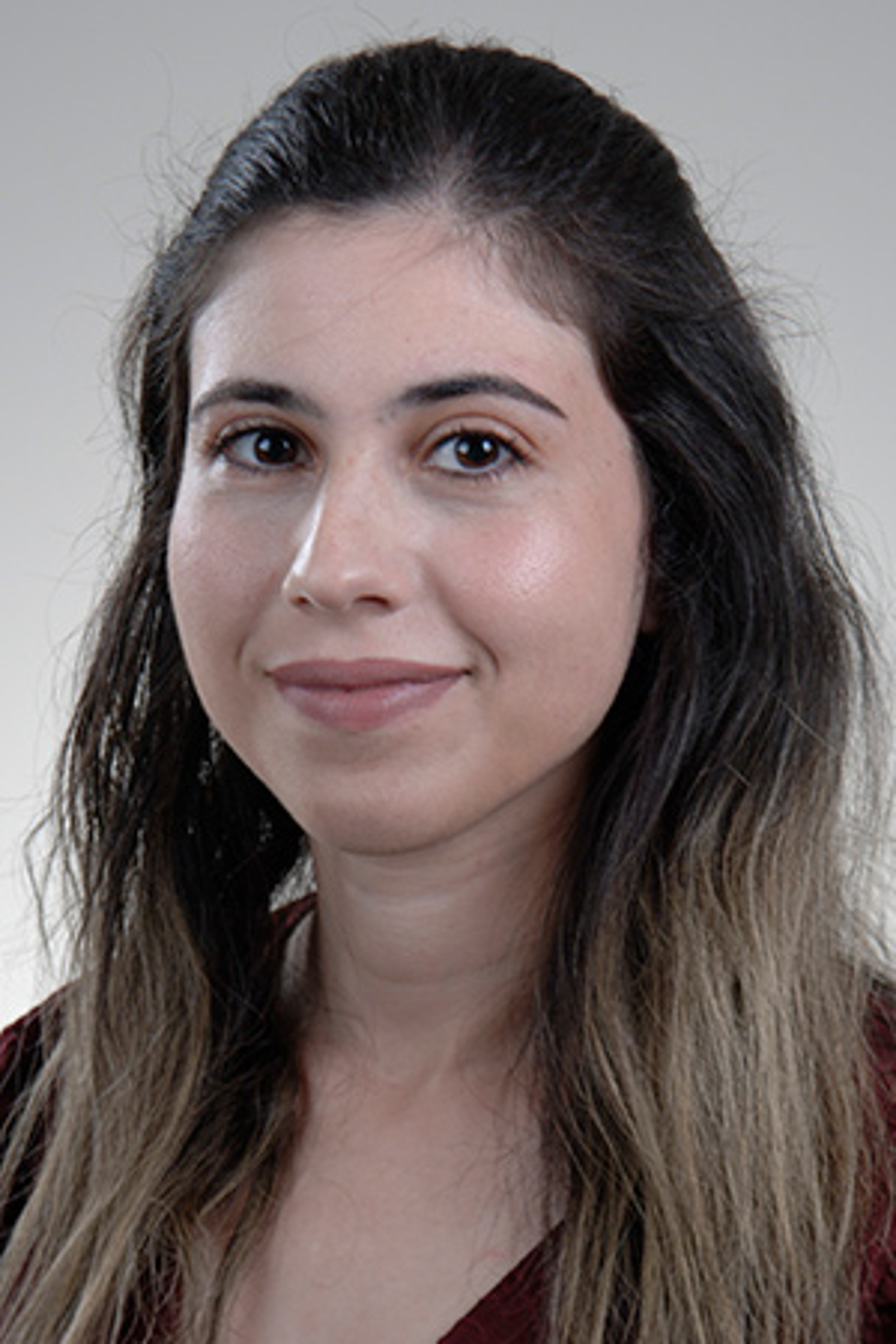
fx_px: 3920
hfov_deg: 13.0
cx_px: 448
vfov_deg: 19.5
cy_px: 672
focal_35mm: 105
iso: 200
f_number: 6.3
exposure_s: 1/200
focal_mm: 70
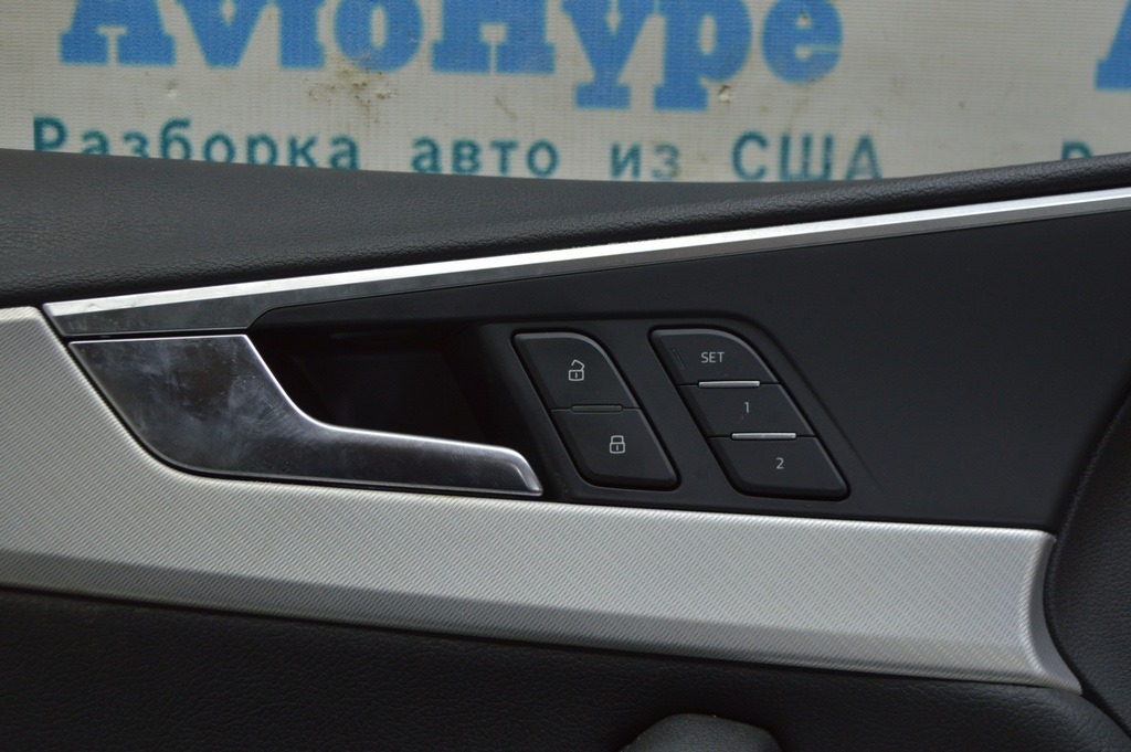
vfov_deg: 25.7
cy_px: 376
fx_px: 1648
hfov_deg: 37.9
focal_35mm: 52
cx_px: 566
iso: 400
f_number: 5.6
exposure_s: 1/40
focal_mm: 35
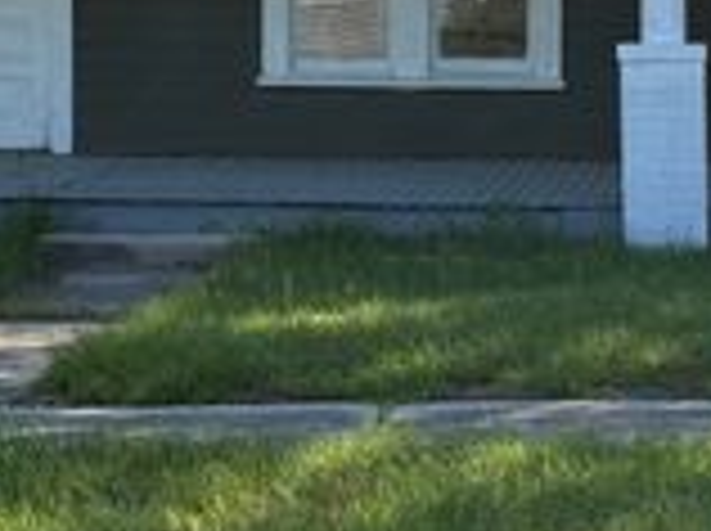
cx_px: 315
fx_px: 3117
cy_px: 25
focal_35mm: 152
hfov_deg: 13.0
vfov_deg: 9.7
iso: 100
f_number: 1.78
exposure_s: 1/1931
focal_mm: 6.76
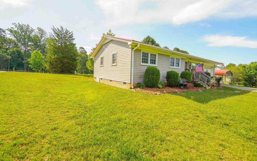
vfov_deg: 74.7
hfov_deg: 101.5
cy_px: 75
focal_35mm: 15
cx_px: 129
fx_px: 105
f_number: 7.1
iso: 200
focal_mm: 14
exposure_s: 1/320
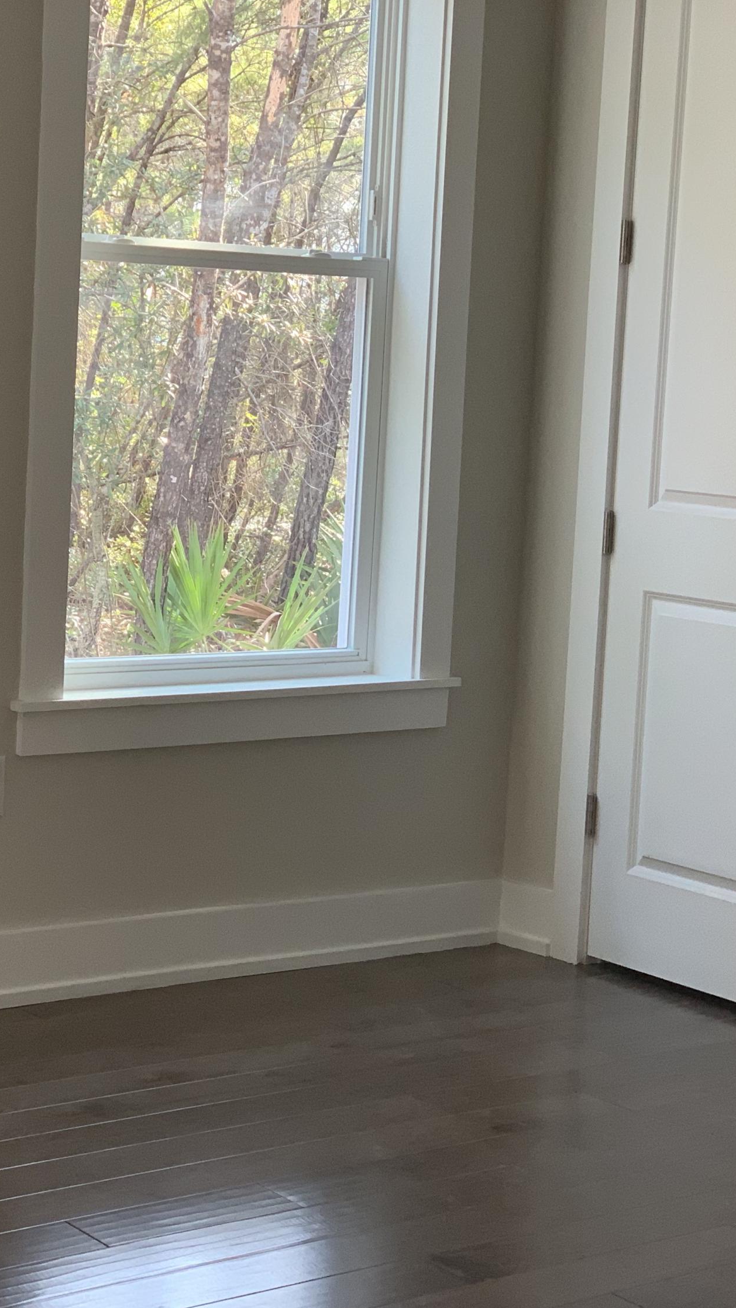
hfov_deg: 15.9
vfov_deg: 27.9
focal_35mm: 76
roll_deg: -1.3
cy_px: 655
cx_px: 243
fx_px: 2636
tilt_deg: -5.5
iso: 125
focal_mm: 6
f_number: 2.4
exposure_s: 1/86
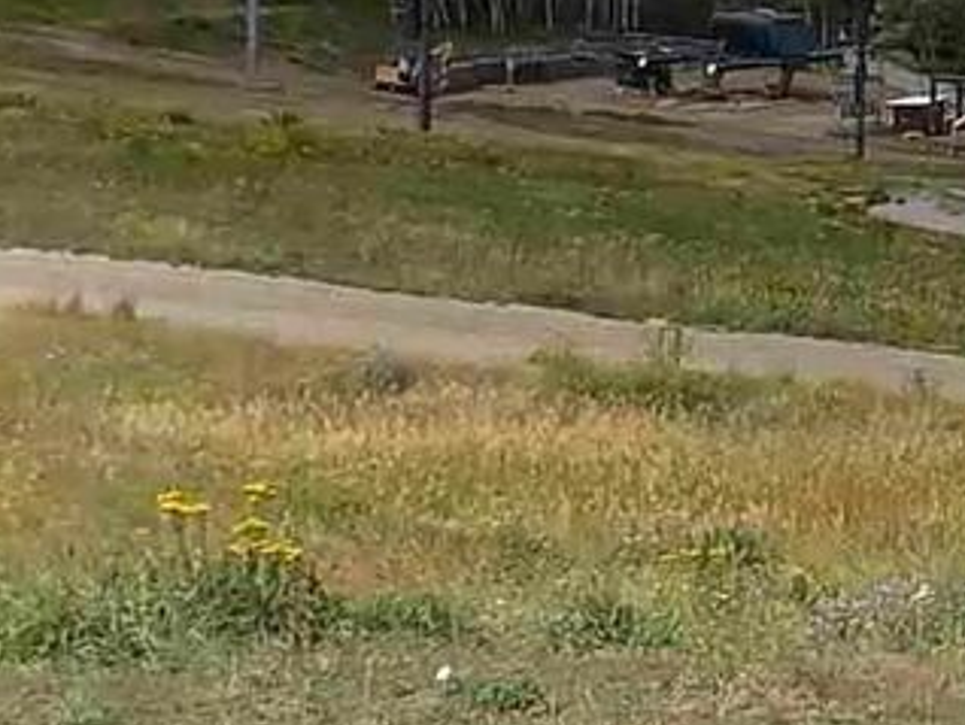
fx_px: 2064
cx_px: 1493
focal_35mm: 74
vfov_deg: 19.9
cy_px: 406
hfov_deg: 21.5
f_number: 3.1
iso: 80
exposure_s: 1/500
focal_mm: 4
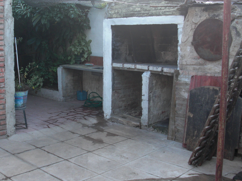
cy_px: 77
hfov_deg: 39.5
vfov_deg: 30.2
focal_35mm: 48
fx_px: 336
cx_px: 97
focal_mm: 6.3
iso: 100
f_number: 2.8
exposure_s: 1/80
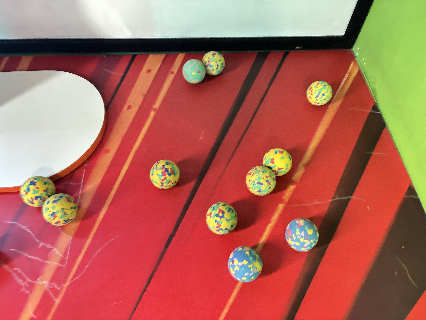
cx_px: 213
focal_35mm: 26
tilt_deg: -57.6
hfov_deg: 67.3
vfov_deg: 53.1
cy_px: 160
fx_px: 320
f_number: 1.6
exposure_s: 1/20
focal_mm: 5.96
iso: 1000
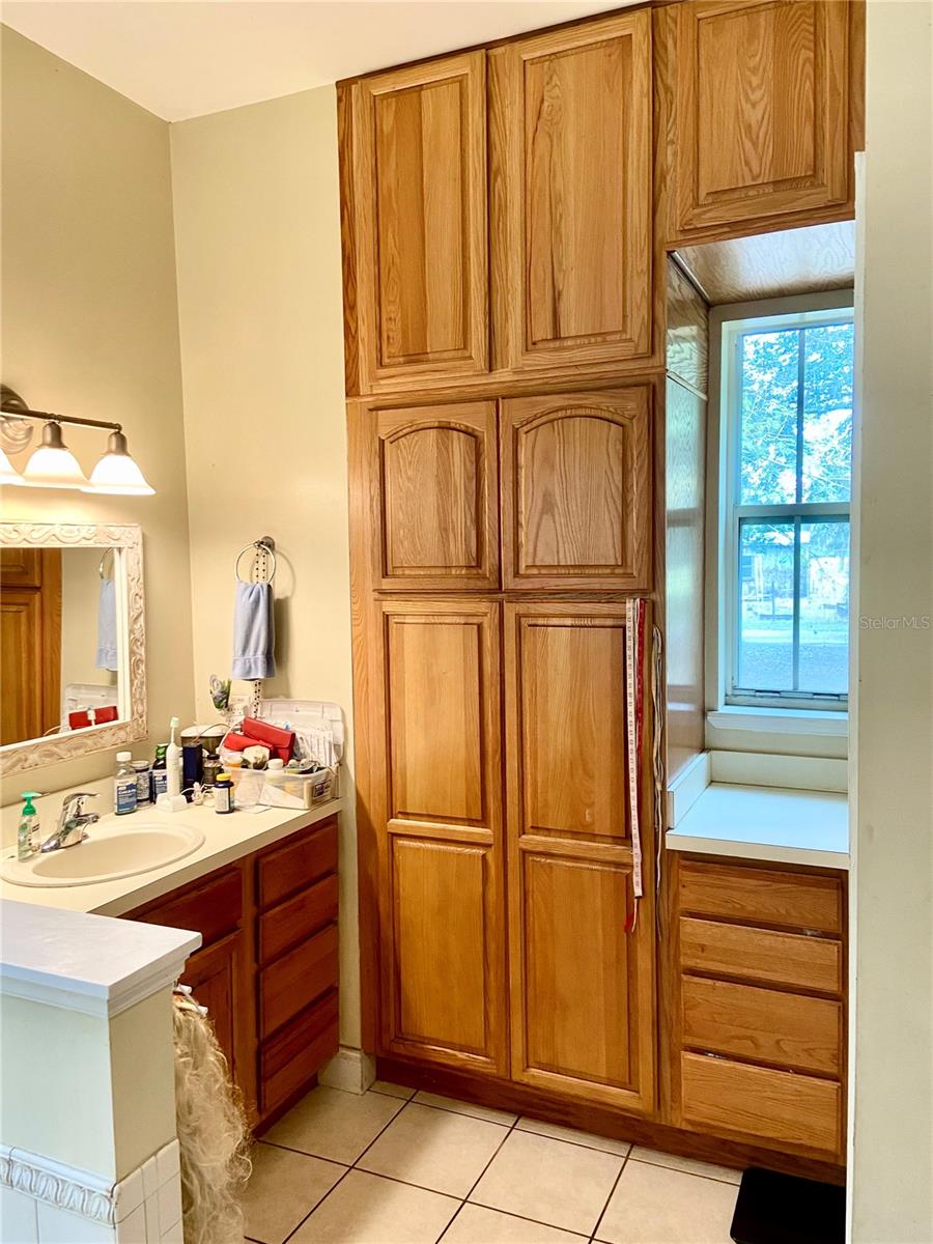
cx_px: 466
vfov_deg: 67.3
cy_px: 622
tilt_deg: -3.2
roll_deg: +0.9
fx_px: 934
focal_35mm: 26
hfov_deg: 53.1
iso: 125
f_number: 1.8
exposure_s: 1/60
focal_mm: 4.25
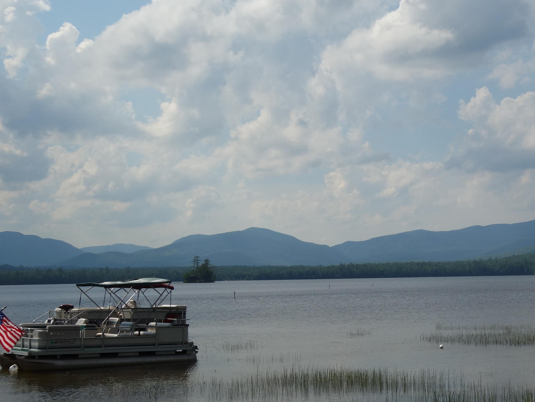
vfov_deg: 21.3
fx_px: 1067
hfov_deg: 27.3
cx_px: 468
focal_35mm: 69
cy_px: 220
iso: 125
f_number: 6.3
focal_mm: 14.57
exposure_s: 1/800
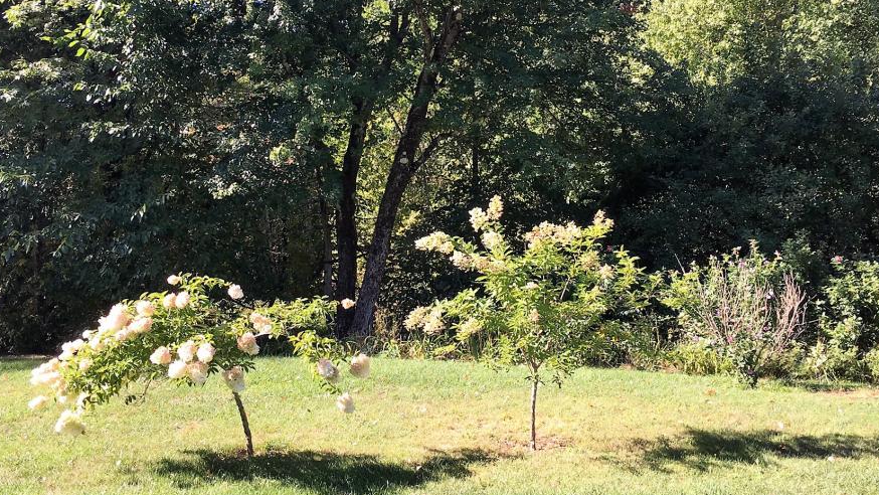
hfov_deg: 54.0
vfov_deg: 31.9
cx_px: 426
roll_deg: +2.5
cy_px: 187
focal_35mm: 37
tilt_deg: +3.7
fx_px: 863
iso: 25
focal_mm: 4.15
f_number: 2.2
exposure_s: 1/275
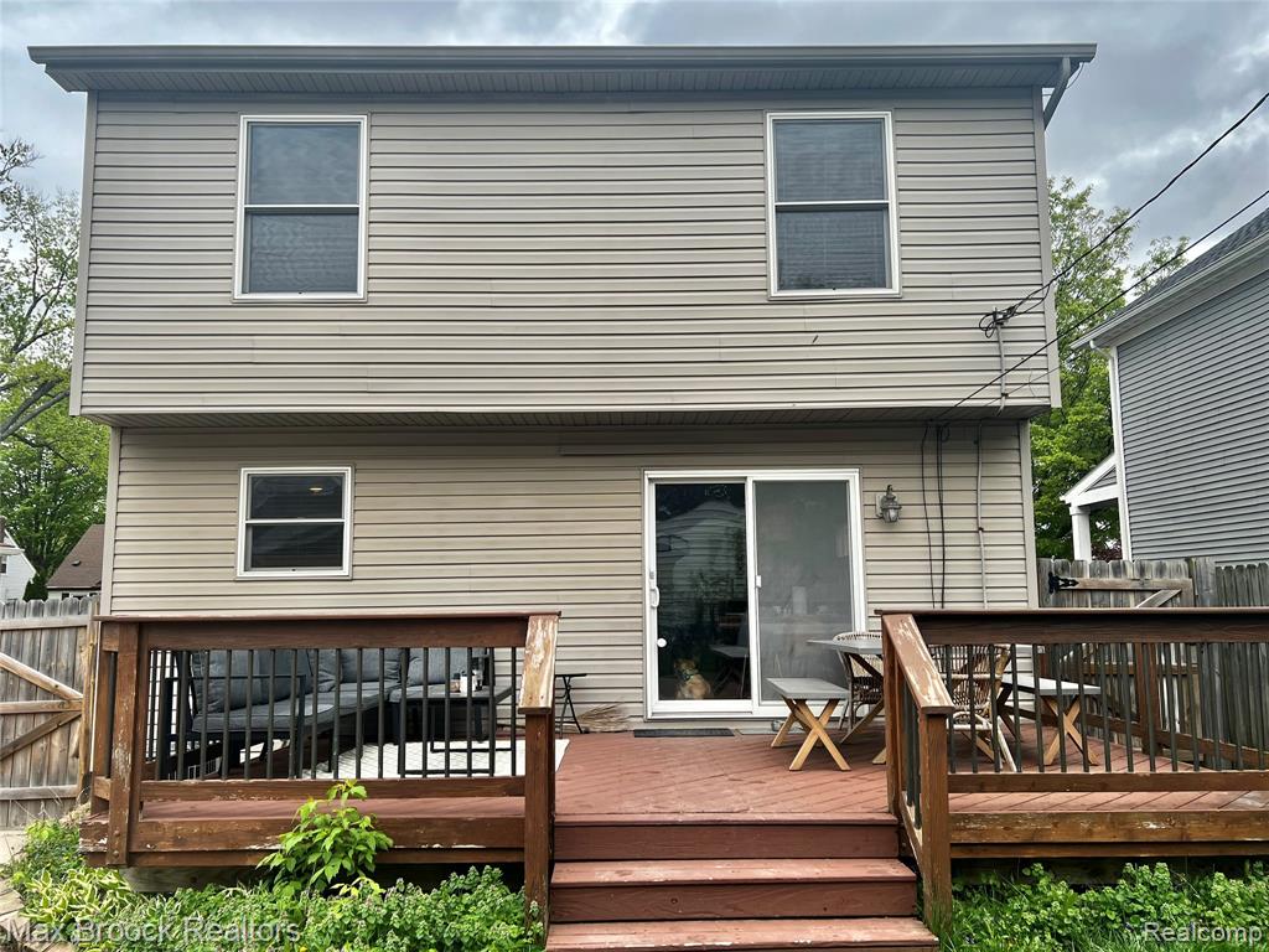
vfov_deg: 53.1
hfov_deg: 67.3
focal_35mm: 26
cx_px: 634
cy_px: 476
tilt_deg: +6.7
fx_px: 953
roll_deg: +0.5
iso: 50
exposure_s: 1/1183
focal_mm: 5.7
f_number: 1.5
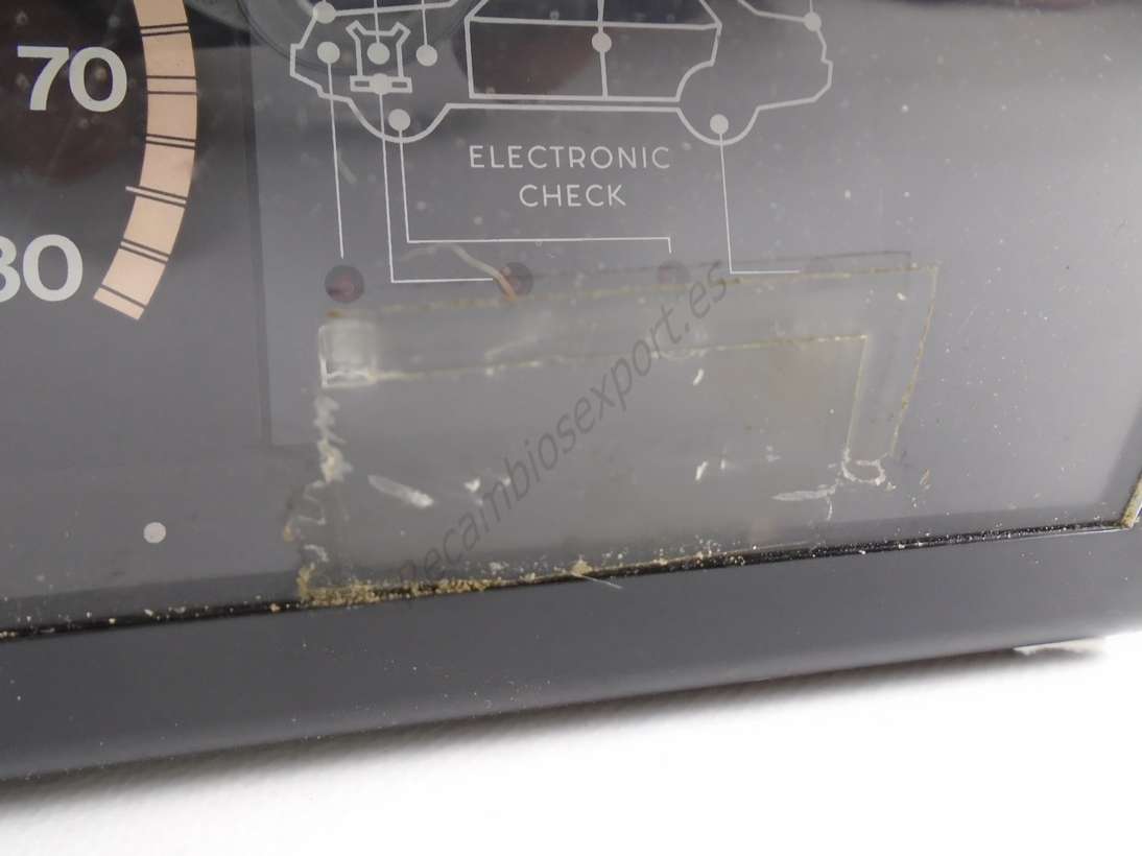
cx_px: 571
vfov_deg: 53.0
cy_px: 428
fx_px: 858
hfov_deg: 67.3
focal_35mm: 26
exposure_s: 1/30
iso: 160
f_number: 3.2
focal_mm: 4.6
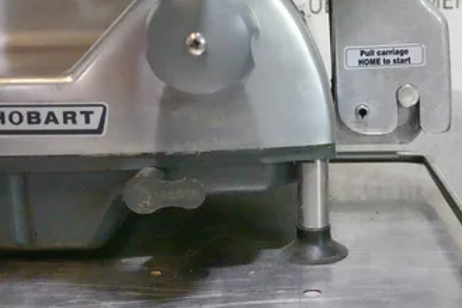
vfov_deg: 24.2
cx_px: 278
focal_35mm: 56
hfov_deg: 35.5
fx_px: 718
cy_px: 140
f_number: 4
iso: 10000
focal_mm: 16.86
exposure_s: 1/500
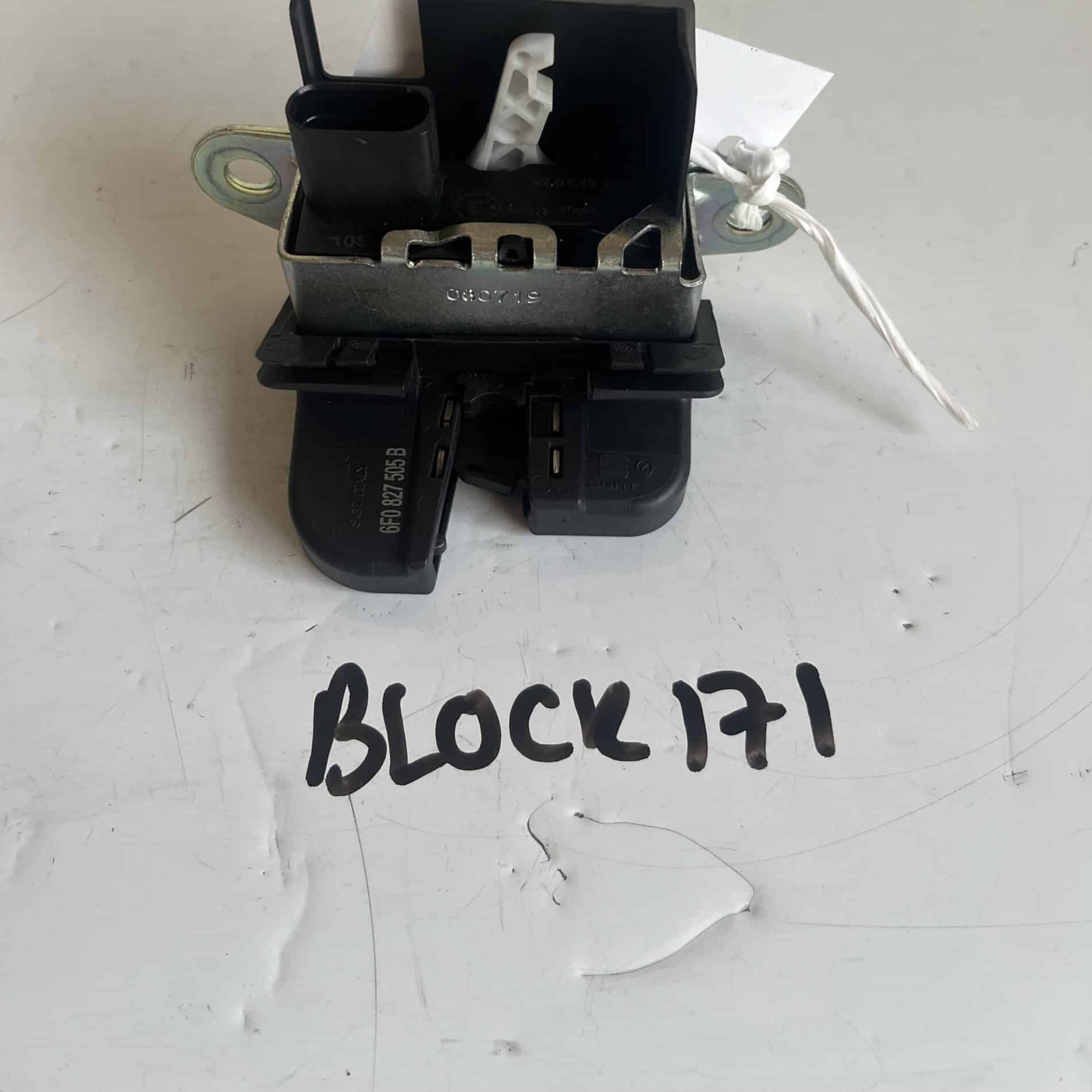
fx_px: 1106
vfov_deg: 51.5
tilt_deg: -52.5
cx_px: 543
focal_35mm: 31
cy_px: 358
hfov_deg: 52.5
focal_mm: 5.1
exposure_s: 1/100
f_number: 1.6
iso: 125
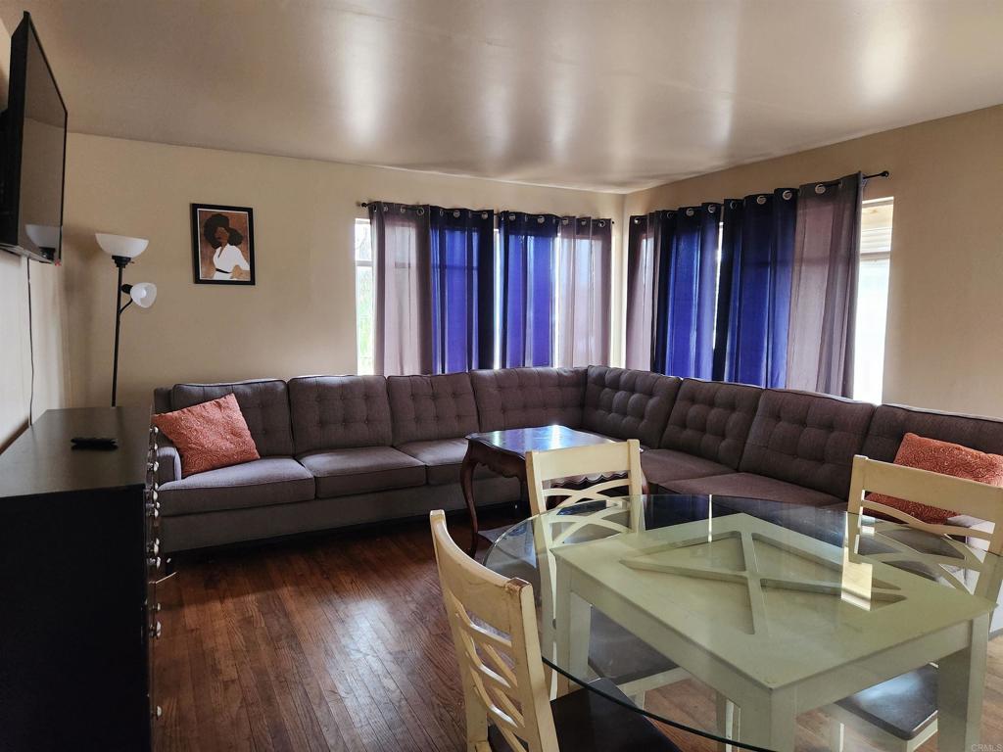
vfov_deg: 58.9
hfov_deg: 73.9
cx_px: 502
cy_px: 376
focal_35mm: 23
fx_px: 666
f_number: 1.8
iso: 1000
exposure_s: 1/120
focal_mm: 5.4
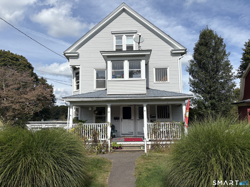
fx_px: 188
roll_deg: +0.5
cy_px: 94
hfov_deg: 67.3
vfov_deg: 53.1
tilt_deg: +6.7
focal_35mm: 26
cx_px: 125
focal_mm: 5.96
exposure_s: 1/5348
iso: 50
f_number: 1.6
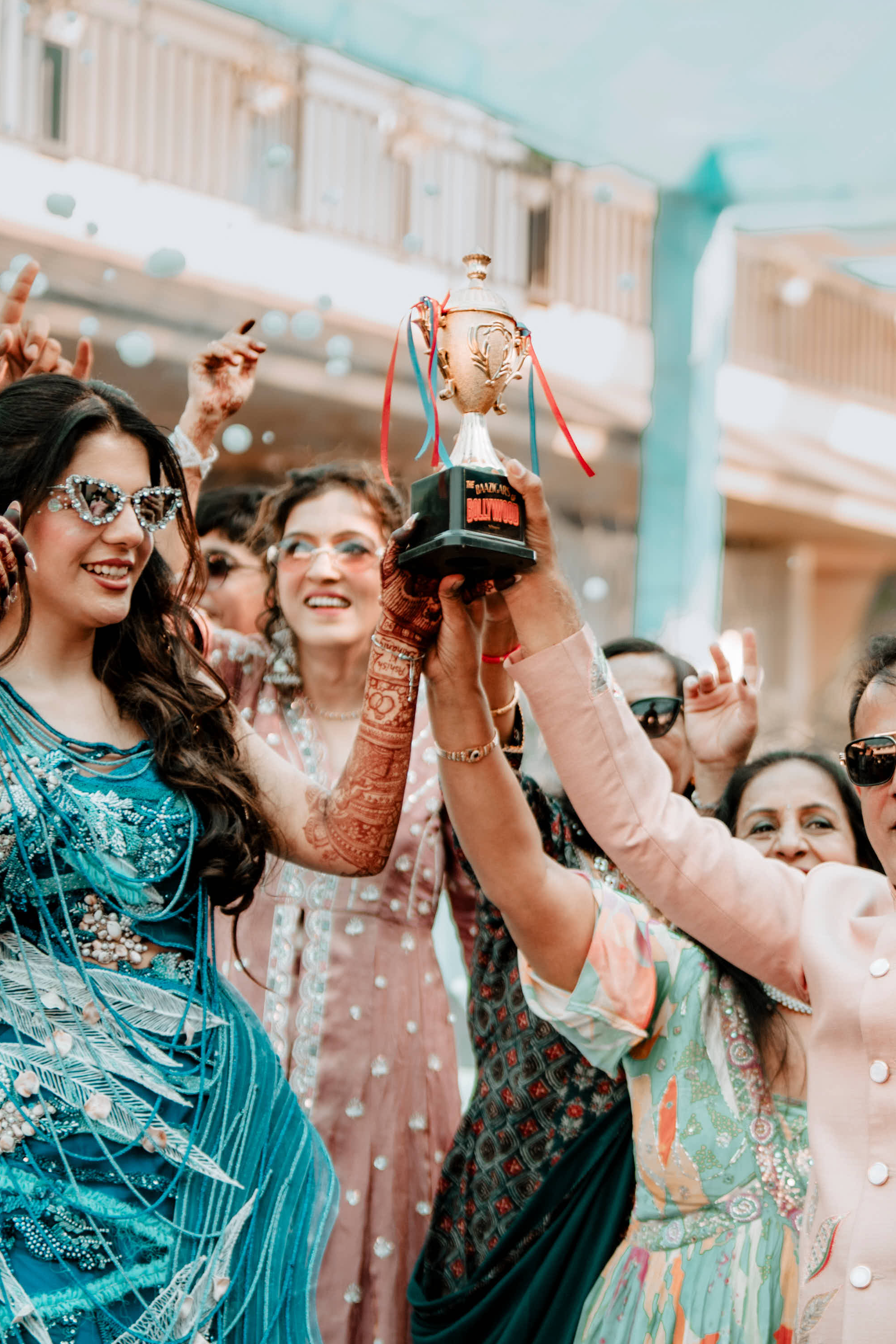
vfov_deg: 24.6
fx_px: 3061
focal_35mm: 82
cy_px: 934
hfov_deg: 16.4
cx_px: 825
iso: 125
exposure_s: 1/1000
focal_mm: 35
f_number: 1.4
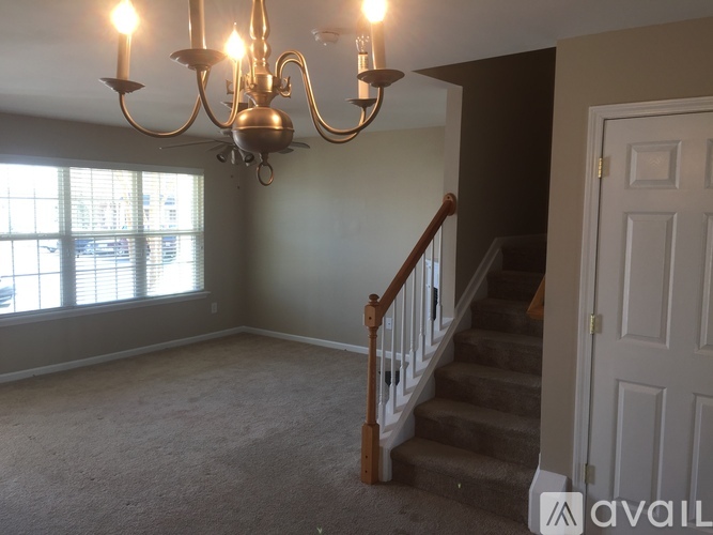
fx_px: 597
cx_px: 356
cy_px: 268
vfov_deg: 48.2
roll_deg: -0.4
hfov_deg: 61.7
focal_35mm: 29
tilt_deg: -5.5
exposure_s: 1/40
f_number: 2.2
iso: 32
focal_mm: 4.15
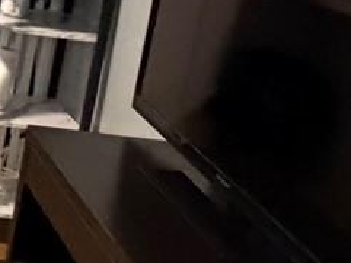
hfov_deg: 17.0
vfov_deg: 15.0
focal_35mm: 93
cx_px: -297
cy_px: -99
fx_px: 943
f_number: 2.2
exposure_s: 1/60
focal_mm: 2.22
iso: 800
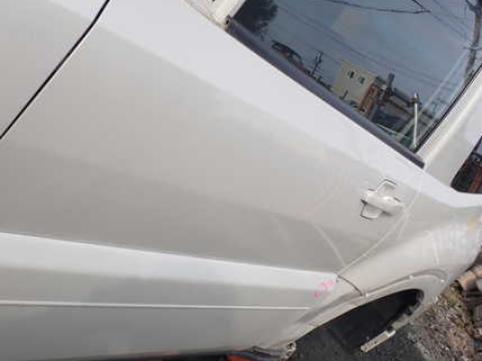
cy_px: 169
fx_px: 584
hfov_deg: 44.4
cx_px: 175
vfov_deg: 34.3
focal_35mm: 42
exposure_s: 1/500
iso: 100
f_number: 3.2
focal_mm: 5.4
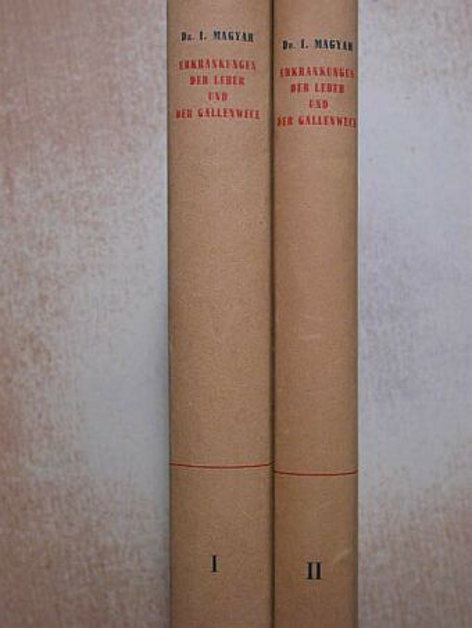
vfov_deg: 29.8
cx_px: 236
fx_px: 1181
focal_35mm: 65
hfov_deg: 22.6
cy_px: 314
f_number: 3.2
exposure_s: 1/84.9
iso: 100
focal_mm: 13.5
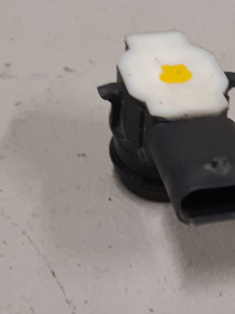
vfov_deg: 52.6
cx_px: 197
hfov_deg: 38.7
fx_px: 317
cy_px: 158
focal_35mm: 35
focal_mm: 3.93
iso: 100
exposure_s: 1/50
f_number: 1.7
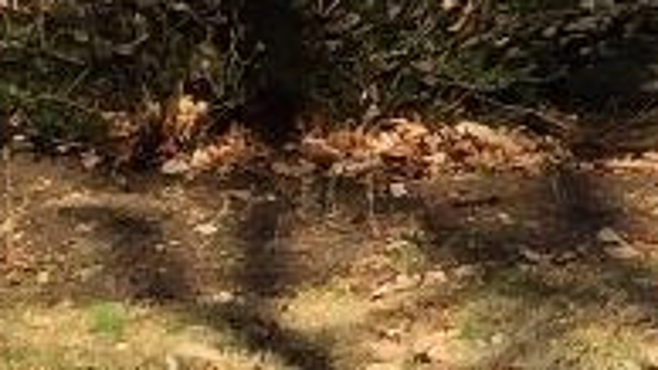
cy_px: -489
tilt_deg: +10.3
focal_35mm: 234
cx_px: 1957
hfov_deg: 8.0
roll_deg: +0.4
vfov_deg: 5.0
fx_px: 4082
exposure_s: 1/1041
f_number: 2.2
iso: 32
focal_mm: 4.15
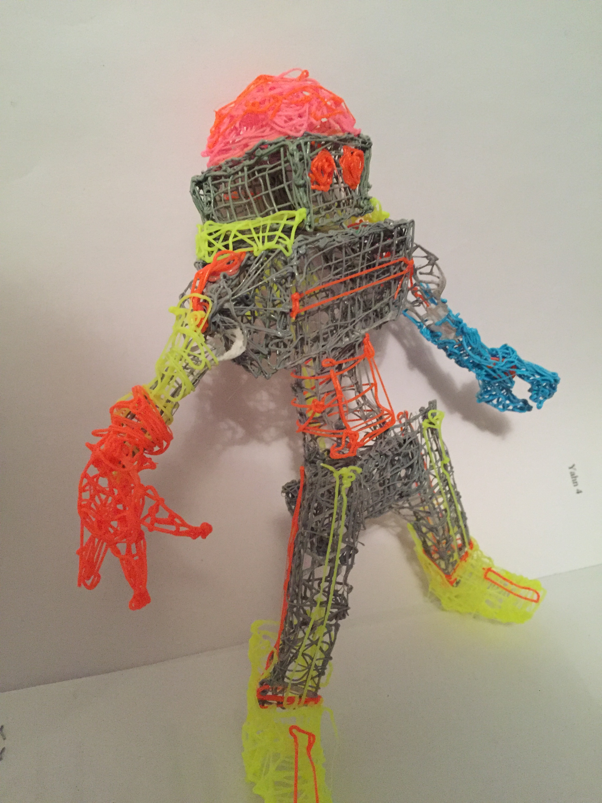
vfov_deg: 61.7
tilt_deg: -24.0
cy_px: 402
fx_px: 672
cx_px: 301
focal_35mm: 29
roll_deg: +0.2
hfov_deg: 48.2
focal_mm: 4.15
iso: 400
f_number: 2.2
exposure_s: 1/15
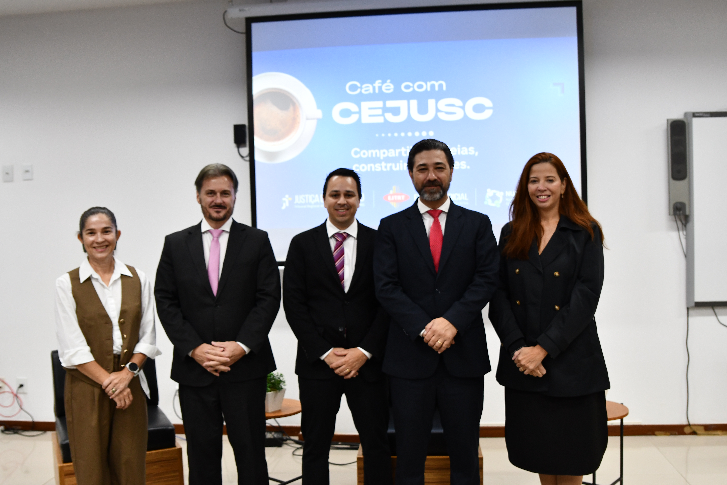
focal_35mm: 36
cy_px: 242
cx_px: 364
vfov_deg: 36.9
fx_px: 727
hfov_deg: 53.1
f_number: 2.8
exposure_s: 1/200
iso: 800
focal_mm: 24
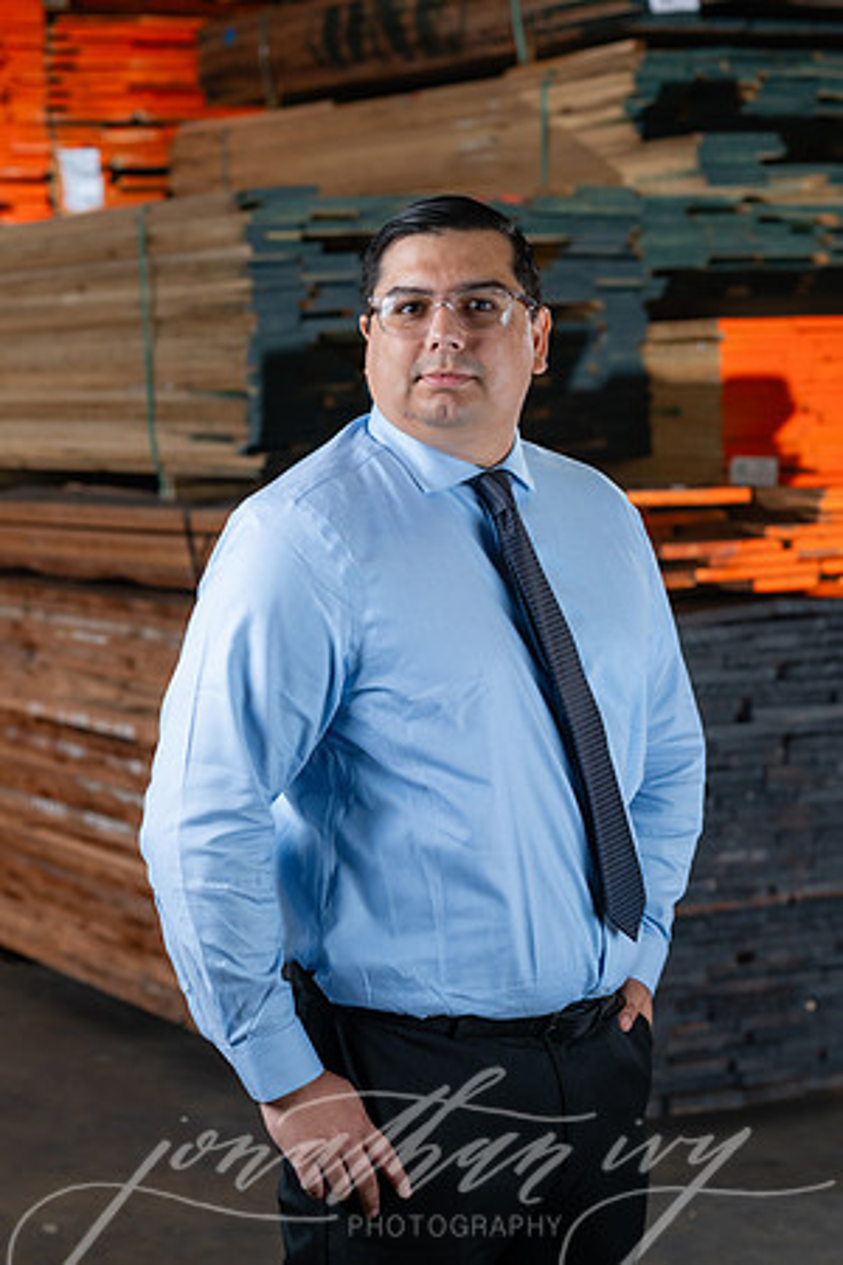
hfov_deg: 16.1
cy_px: 632
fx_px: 2985
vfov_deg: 23.9
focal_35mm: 85
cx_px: 422
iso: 400
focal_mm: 85
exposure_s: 1/60
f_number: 5.6
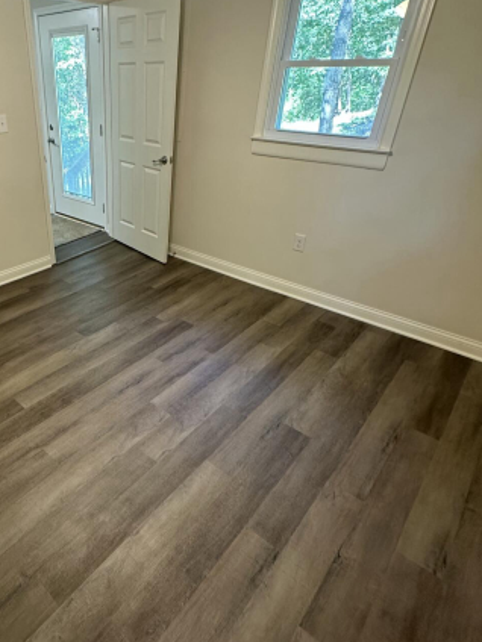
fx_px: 408
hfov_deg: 58.2
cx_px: 126
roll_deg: +0.3
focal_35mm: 22
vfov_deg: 76.4
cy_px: 313
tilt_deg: -30.8
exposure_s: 1/60
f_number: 2.2
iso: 250
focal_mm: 2.22
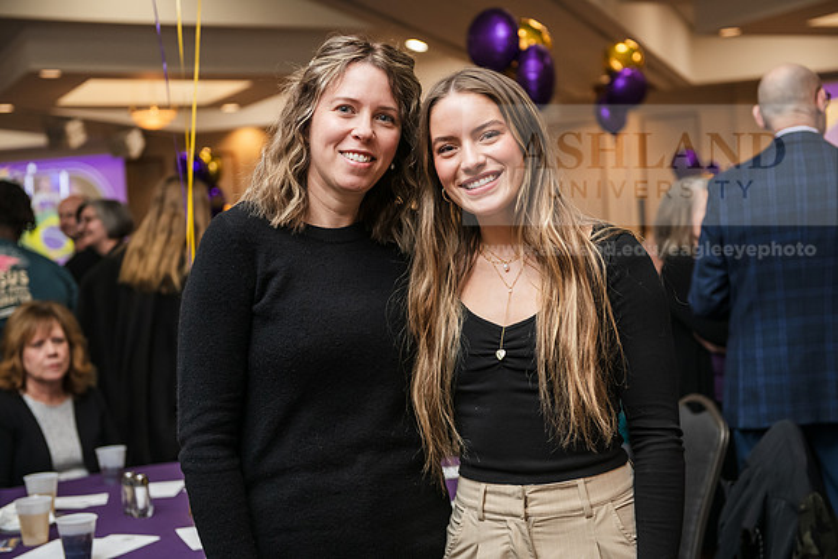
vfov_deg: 23.4
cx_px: 419
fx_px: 1350
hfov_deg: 34.5
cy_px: 280
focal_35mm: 58
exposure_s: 1/200
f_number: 3.5
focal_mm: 58
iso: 1600
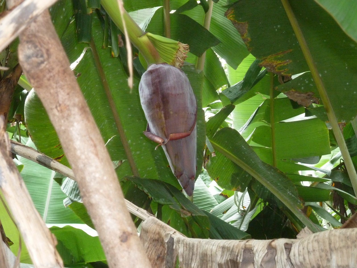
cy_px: 134
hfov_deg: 17.7
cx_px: 178
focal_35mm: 111
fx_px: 1145
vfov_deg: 13.3
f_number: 4.4
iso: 400
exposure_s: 1/40
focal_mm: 18.2
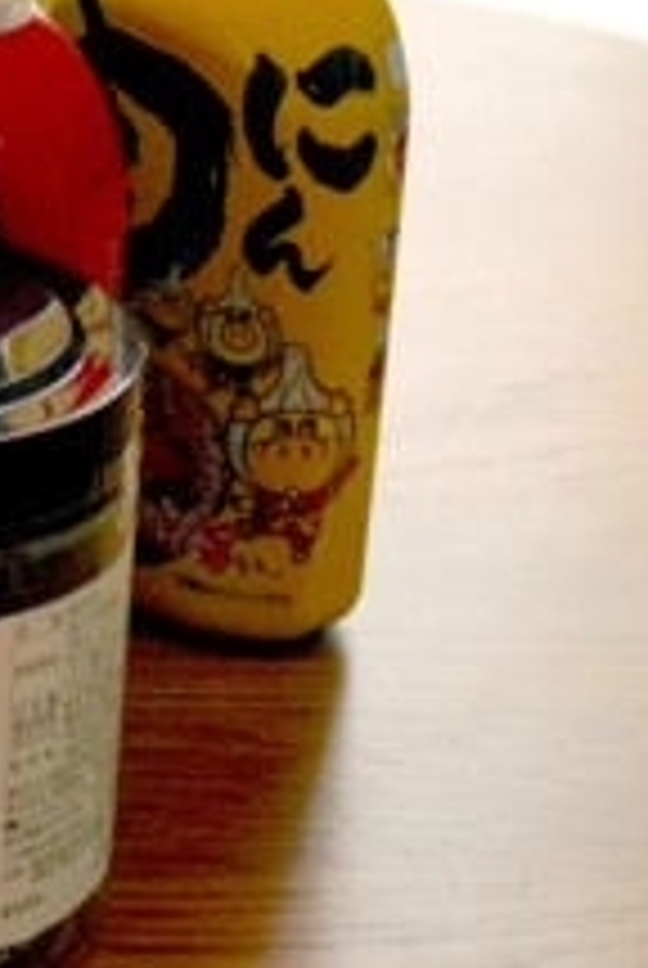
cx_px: -657
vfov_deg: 16.0
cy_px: 223
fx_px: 3418
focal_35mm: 127
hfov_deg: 10.0
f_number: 4
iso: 800
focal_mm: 24
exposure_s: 1/160
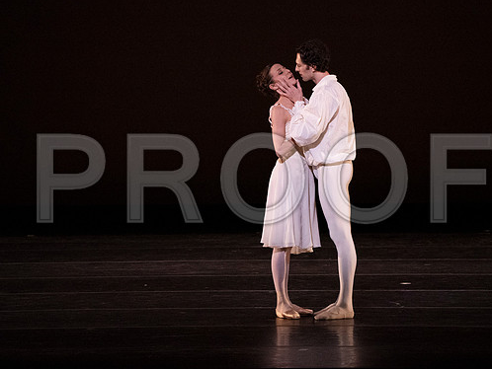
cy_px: 181
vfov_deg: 3.8
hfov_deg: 5.0
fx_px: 5603
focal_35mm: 394
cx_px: 255
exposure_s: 1/400
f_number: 7.1
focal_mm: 352
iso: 20000
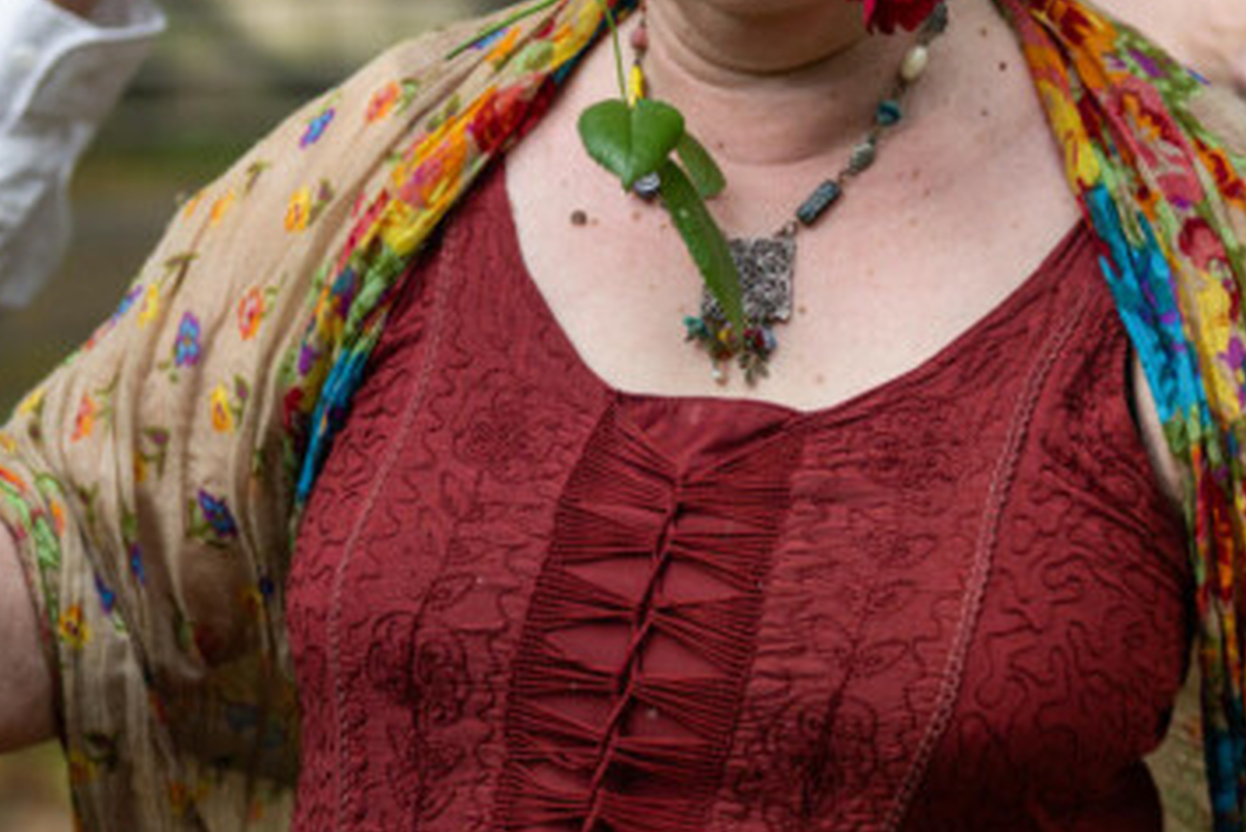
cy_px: 169
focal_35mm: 145
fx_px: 5020
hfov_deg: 14.1
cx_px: 632
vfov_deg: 9.4
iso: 64
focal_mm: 50
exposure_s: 1/500
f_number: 2.2
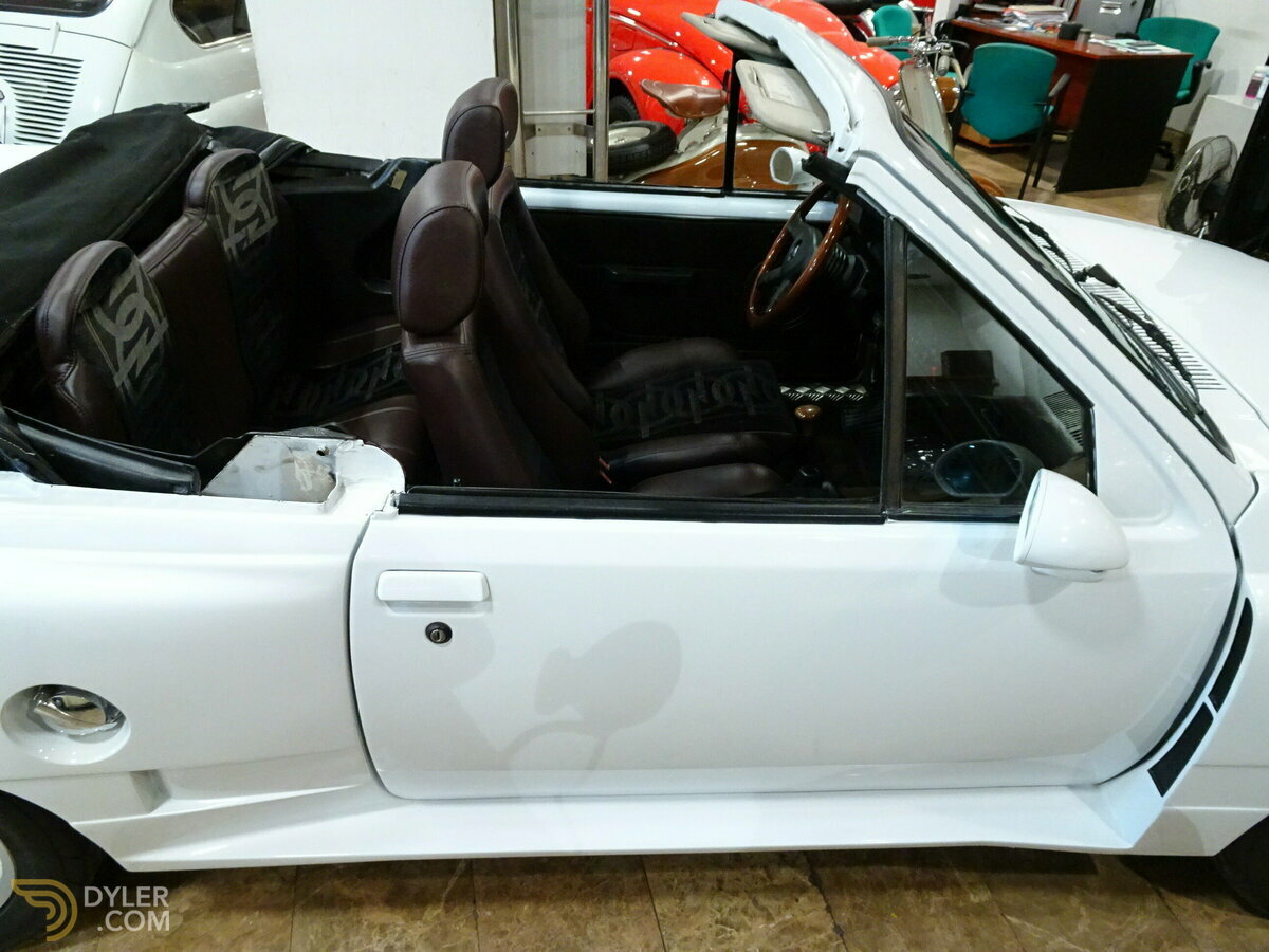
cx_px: 634
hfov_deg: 71.6
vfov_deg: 56.8
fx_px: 880
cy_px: 476
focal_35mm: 24
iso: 800
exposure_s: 1/25
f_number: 3.5
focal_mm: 4.1
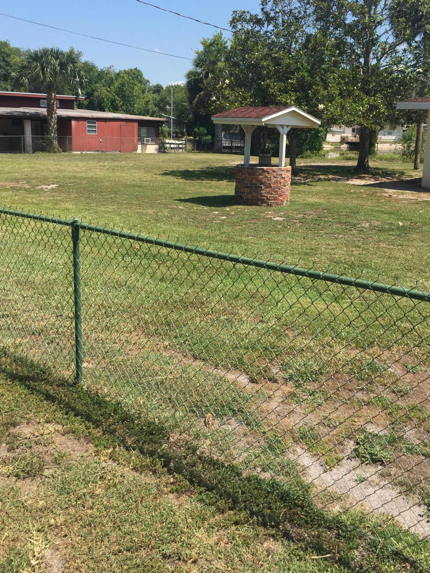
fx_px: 596
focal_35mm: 36
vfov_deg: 51.3
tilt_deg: -11.2
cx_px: 218
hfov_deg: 39.7
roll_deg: -2.4
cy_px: 259
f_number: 2.2
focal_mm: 4.15
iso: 32
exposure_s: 1/1980
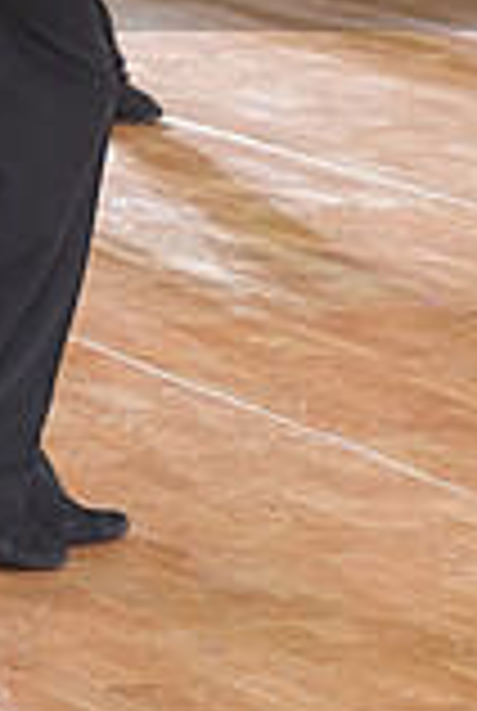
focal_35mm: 315
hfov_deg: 4.4
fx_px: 6233
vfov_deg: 6.5
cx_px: 565
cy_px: -117
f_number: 4
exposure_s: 1/200
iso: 2500
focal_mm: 86
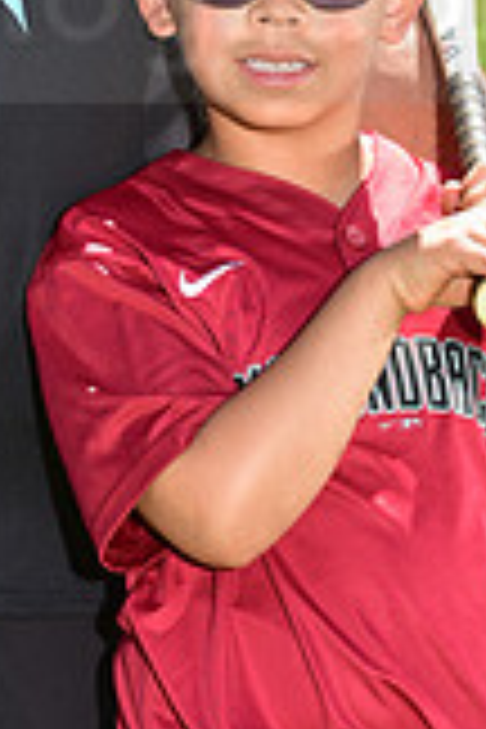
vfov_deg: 5.7
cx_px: 47
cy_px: -40
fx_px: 7269
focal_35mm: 359
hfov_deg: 3.8
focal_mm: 100
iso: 80
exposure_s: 1/200
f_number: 5
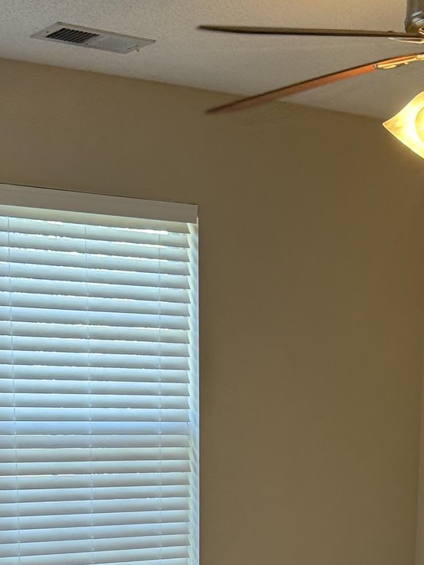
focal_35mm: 75
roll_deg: -1.8
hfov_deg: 19.5
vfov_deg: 24.2
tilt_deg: -10.6
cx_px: 324
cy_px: 631
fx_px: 1225
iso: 200
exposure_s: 1/120
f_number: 1.78
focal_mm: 6.76
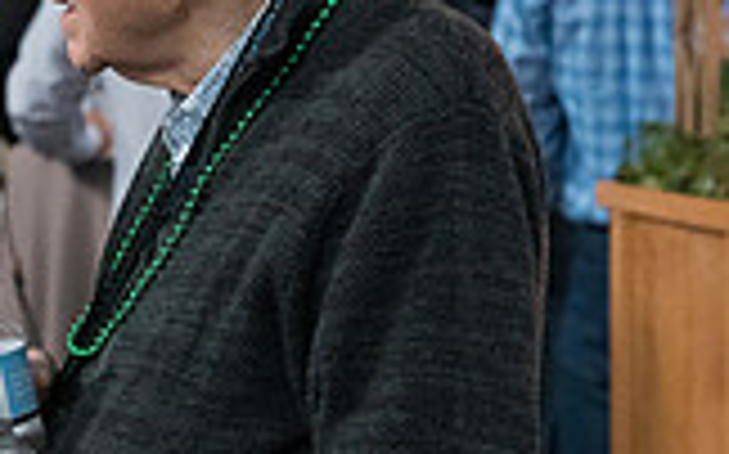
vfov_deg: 3.9
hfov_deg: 6.2
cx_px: -158
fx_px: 6671
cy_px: 245
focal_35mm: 336
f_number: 5.6
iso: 4000
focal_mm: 92
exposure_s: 1/250
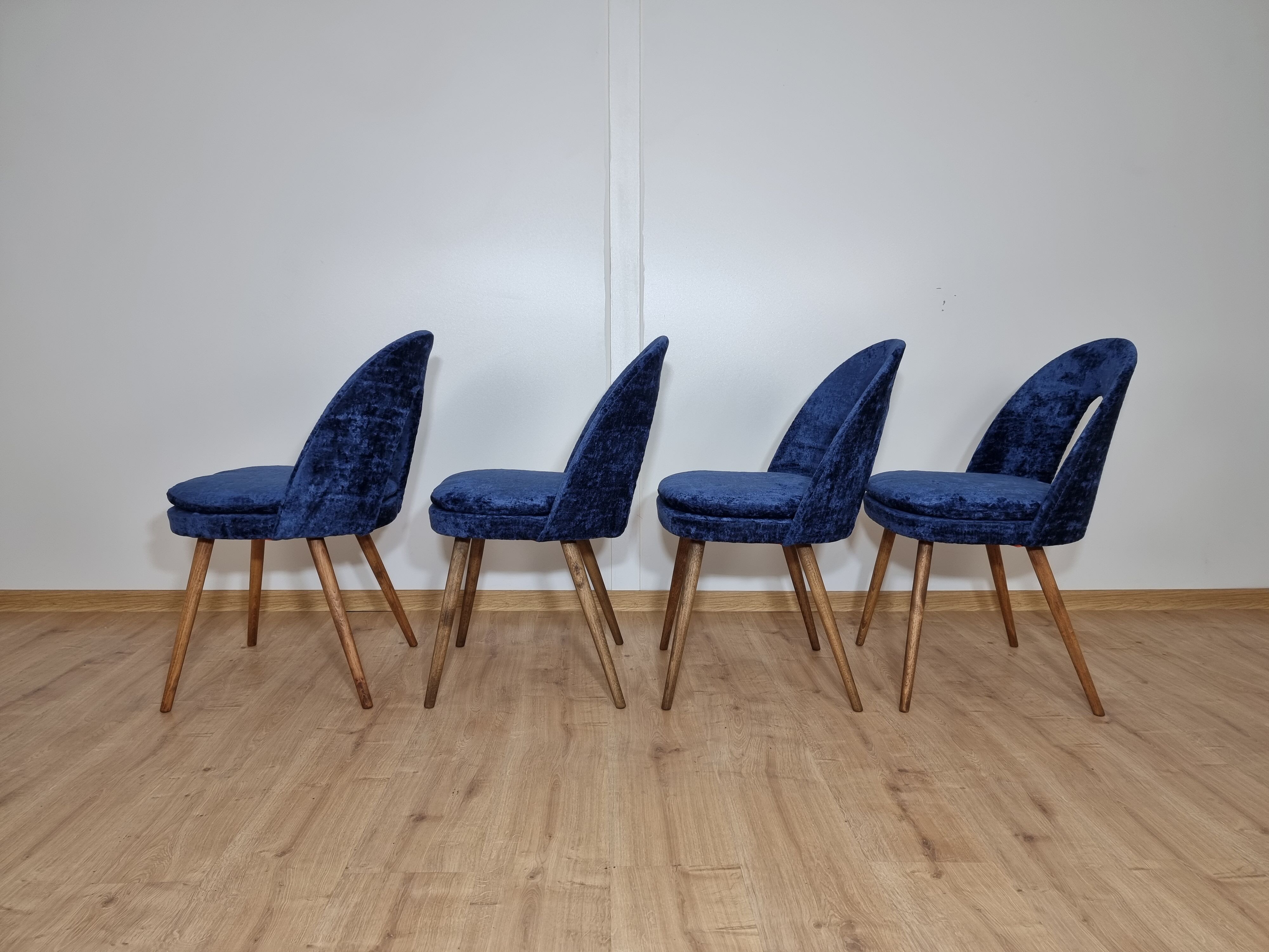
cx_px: 634
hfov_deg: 71.6
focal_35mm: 24
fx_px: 880
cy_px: 476
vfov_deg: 56.8
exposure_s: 1/100
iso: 64
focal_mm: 6.7
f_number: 1.8
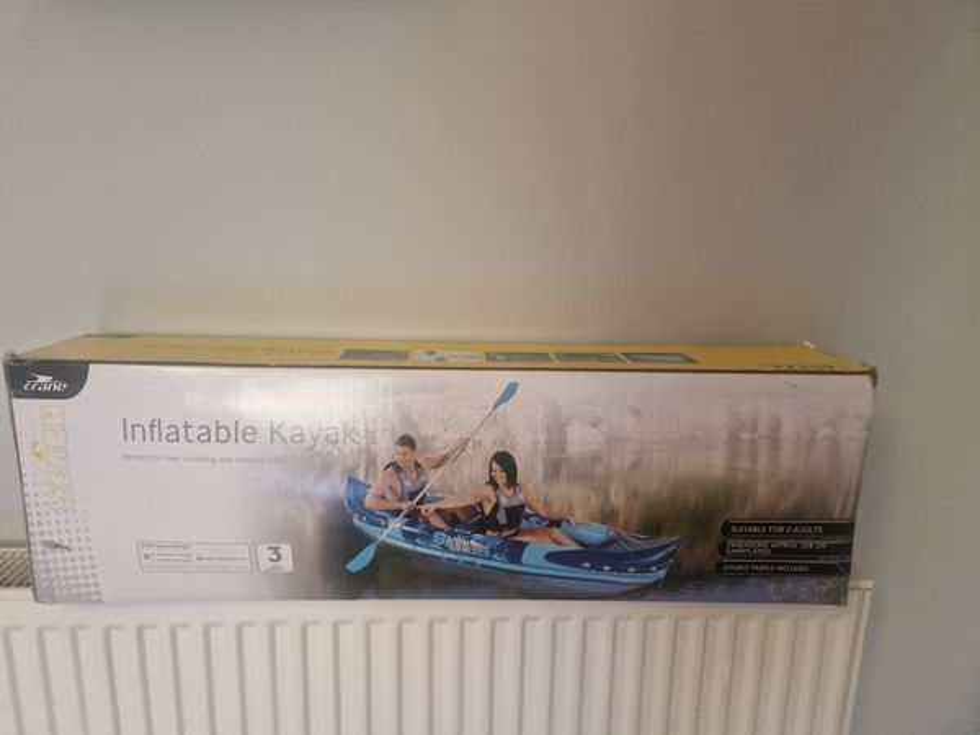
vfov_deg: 58.9
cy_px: 368
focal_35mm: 23
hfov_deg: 73.9
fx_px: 651
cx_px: 490
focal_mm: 5.4
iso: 100
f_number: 1.8
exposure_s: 1/100
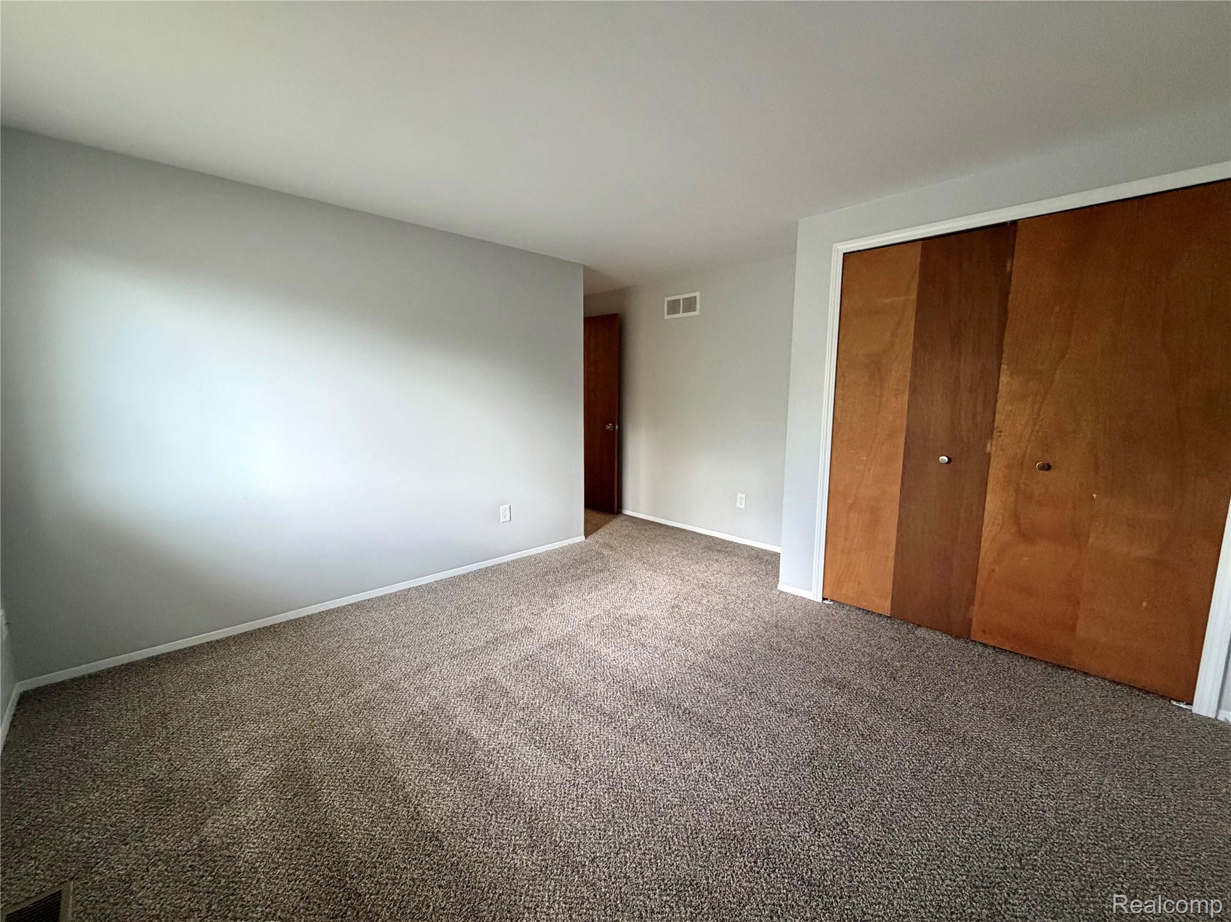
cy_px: 461
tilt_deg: -8.0
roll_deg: +0.6
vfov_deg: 85.7
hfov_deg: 102.1
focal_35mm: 14
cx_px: 616
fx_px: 498
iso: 400
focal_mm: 2.22
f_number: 2.2
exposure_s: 1/60
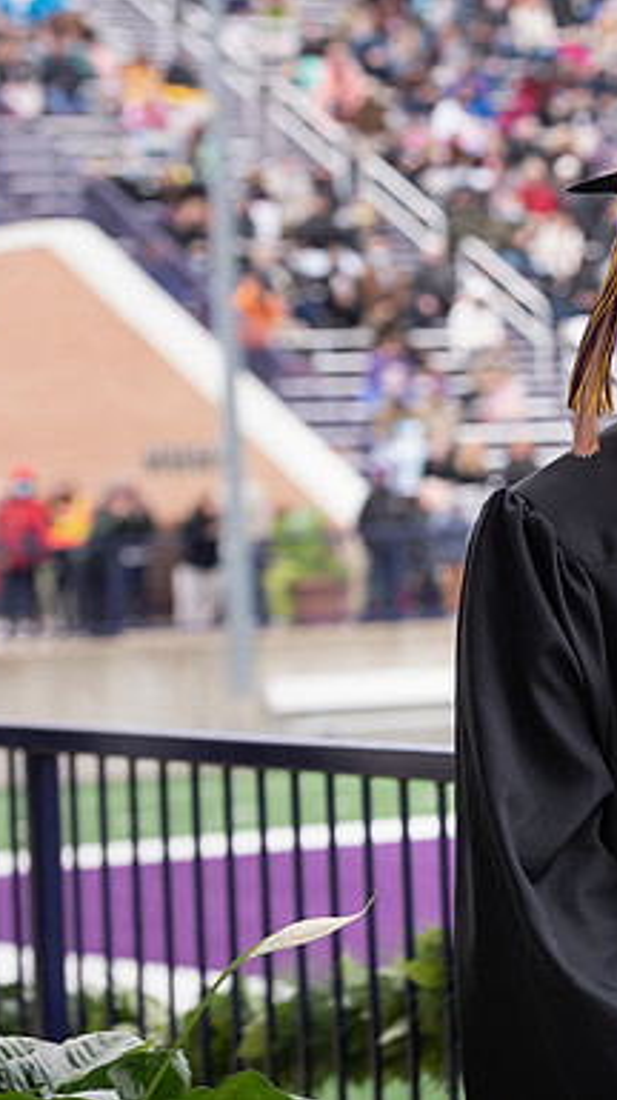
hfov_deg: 7.6
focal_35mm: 158
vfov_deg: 13.6
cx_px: 746
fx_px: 4605
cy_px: 550
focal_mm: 100
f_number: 5
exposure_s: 1/250
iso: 200
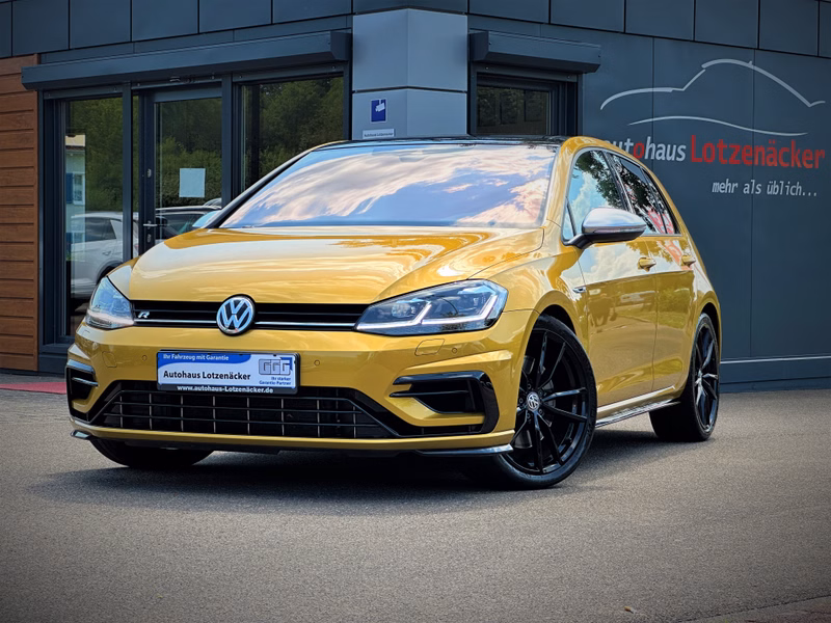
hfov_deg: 25.3
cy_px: 312
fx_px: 1848
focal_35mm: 77
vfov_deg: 19.1
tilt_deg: -2.0
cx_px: 416
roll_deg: -0.1
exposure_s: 1/341
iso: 32
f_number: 2.8
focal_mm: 9
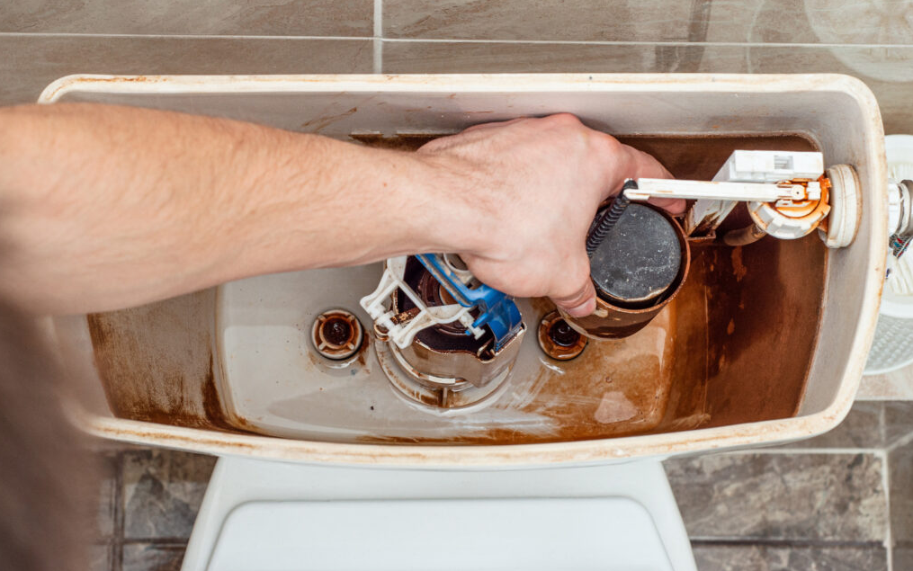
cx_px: 456
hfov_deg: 26.8
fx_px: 1916
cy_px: 268
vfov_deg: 17.0
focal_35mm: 77
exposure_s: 1/50
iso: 200
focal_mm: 50
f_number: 7.1
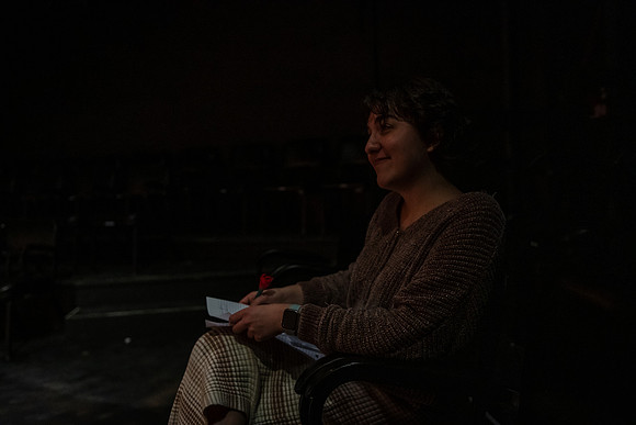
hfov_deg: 54.4
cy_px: 212
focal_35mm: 35
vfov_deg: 37.9
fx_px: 618
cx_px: 318
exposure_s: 1/125
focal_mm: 35
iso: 12800
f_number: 2.8
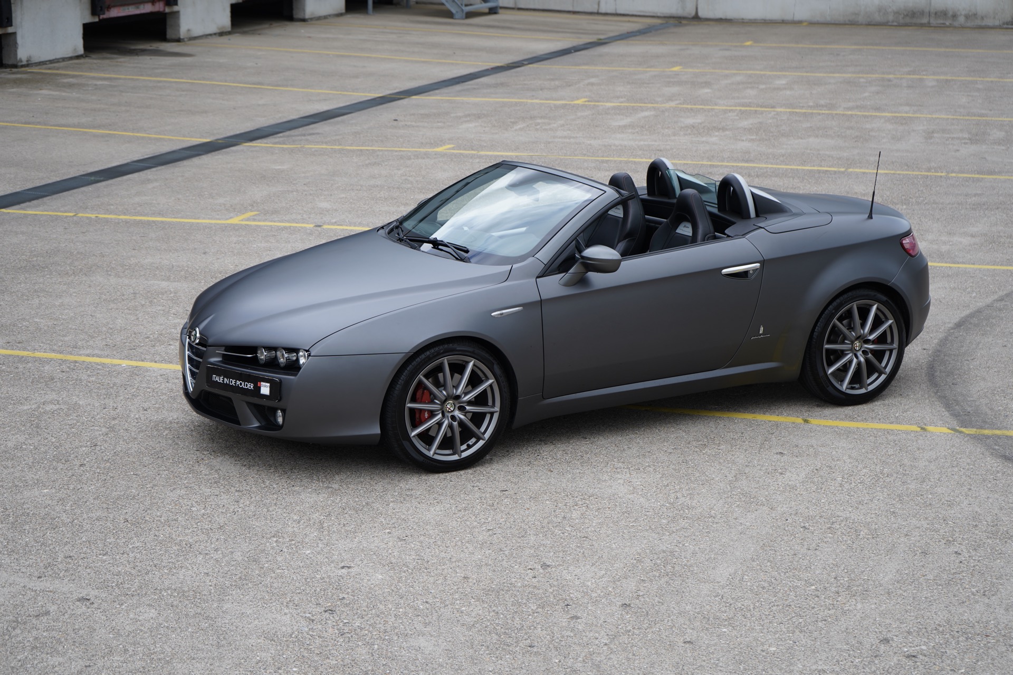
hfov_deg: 28.8
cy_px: 338
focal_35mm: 70
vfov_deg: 19.5
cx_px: 506
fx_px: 1970
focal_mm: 70
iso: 100
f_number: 6.3
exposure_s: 1/160
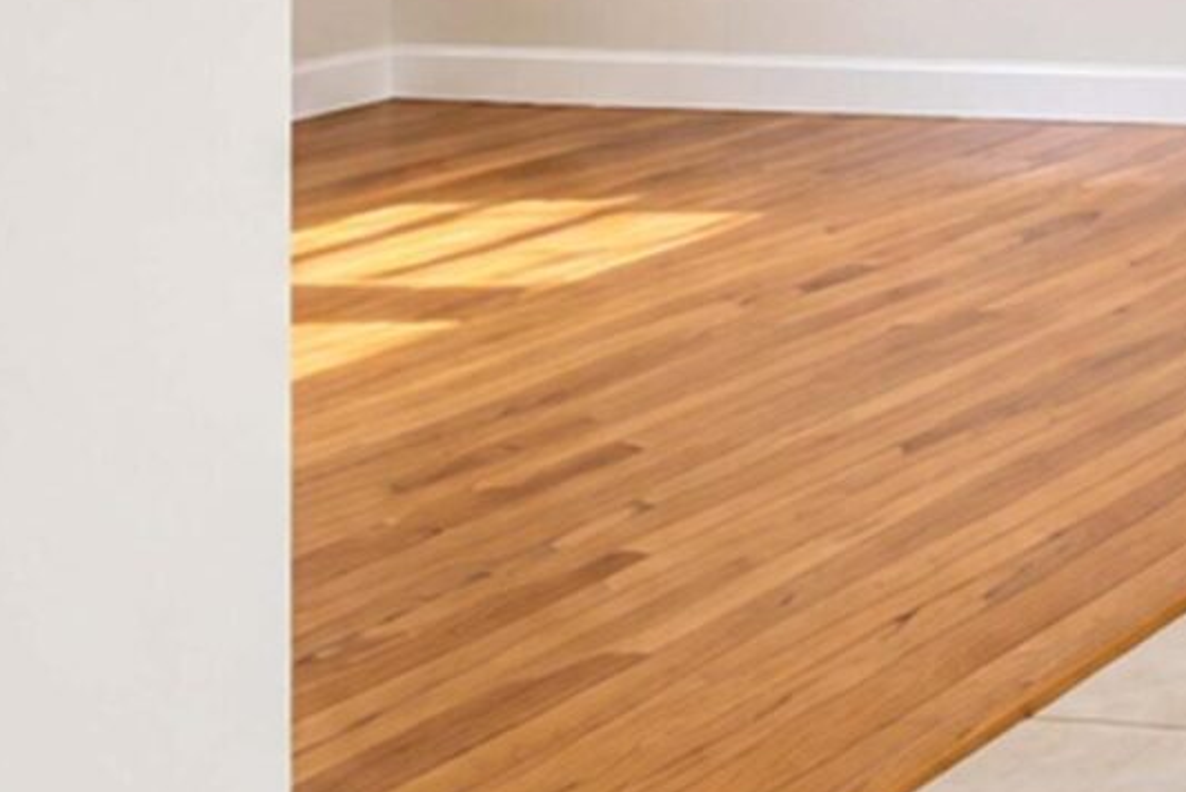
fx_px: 2373
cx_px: 2554
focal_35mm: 72
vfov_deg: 17.2
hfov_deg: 17.1
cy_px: -377
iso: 1250
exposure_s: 1/100
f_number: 11
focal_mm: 10
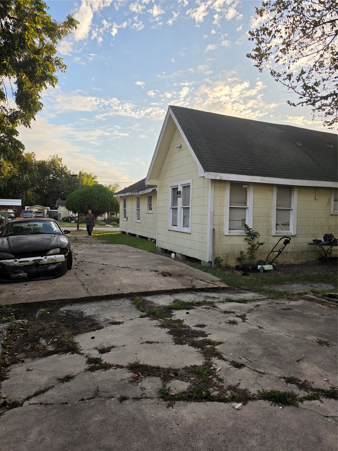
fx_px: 299
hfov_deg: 58.9
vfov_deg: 73.9
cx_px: 169
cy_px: 226
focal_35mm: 23
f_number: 1.4
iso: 64
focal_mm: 6.5
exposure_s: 1/3798
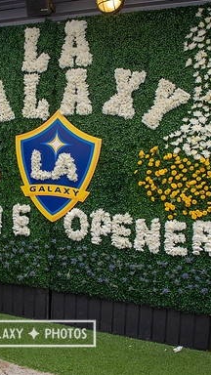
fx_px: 378
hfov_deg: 30.0
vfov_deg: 52.8
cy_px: 187
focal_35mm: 38
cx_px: 26
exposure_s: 1/160
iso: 500
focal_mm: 24
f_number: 6.3
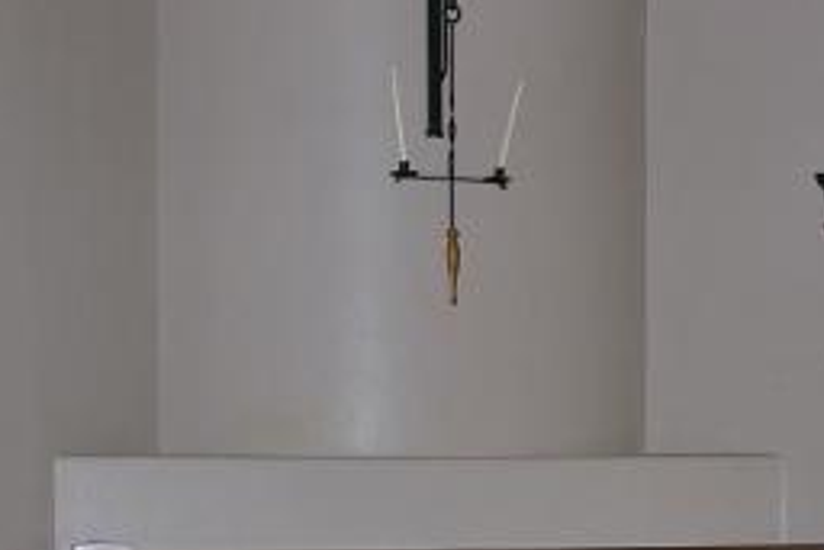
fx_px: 2084
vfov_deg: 14.6
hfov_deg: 21.9
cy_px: 653
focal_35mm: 91
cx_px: 715
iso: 73
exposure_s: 1/60.1
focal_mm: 8.9
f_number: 2.8
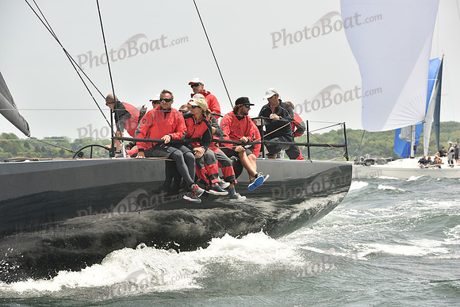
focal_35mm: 135
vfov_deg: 10.2
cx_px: 230
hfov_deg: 15.2
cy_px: 154
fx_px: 1725
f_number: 9
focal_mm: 135
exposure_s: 1/1000
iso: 400
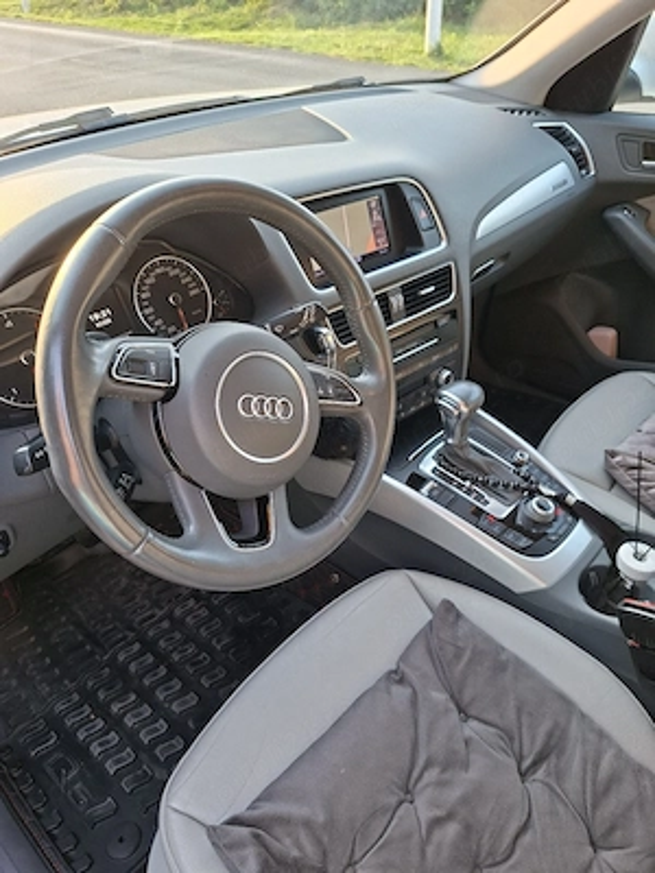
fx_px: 580
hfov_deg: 58.9
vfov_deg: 73.9
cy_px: 436
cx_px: 328
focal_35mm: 23
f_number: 1.8
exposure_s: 1/100
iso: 80
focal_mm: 5.54
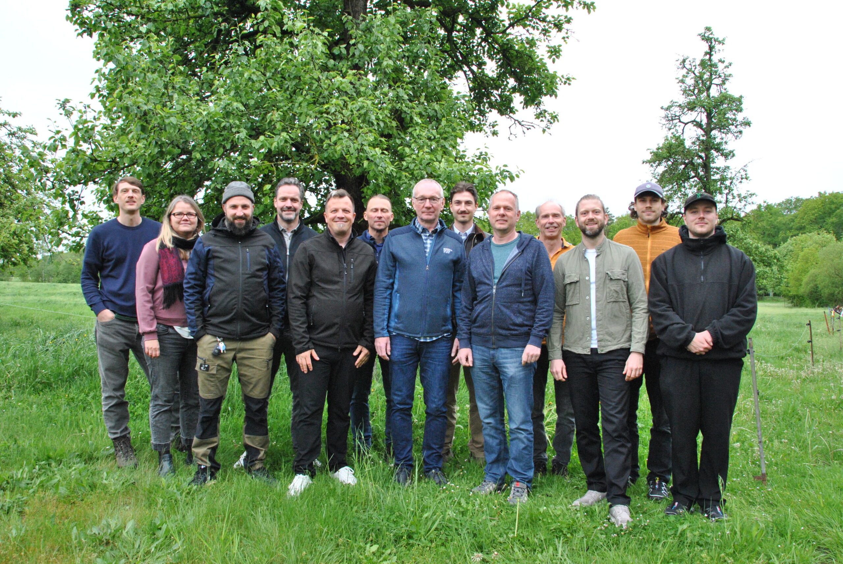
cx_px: 422
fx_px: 633
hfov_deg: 67.3
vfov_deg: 48.1
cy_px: 282
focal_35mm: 27
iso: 800
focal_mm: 18
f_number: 9
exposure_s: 1/125
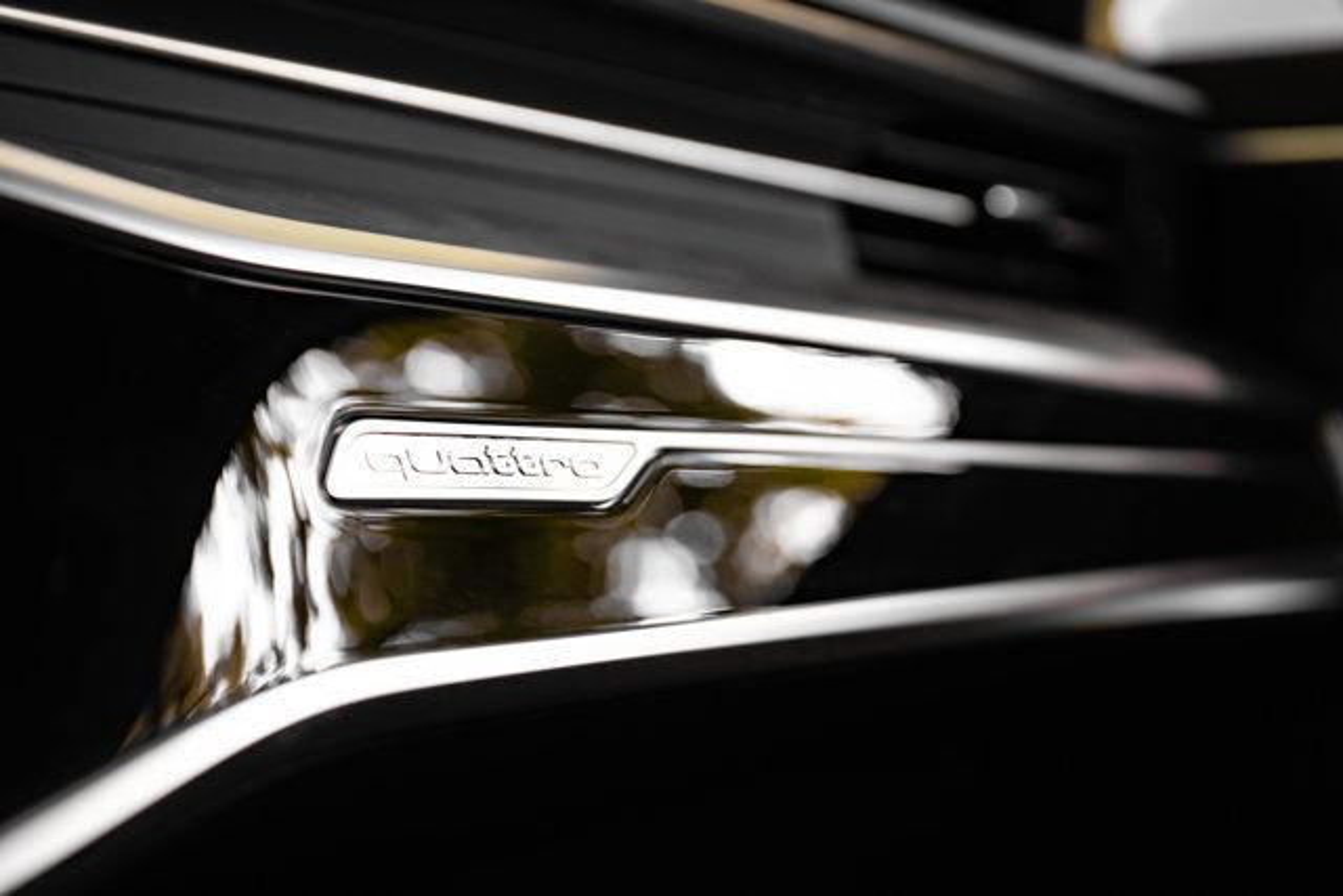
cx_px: 672
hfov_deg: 28.8
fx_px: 2612
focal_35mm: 70
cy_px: 448
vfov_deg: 19.5
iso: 640
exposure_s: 1/320
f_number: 5
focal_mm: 70
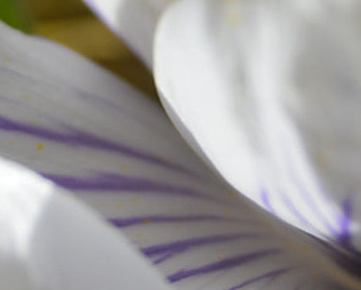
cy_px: -310
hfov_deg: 4.5
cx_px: 144
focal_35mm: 428
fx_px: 4575
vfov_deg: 3.6
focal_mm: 55
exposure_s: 1/250
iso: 100
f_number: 8
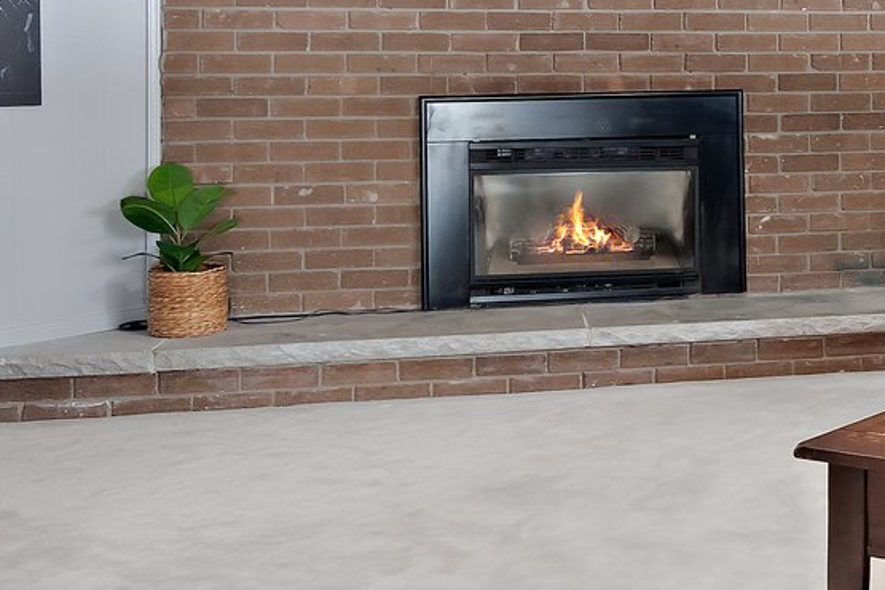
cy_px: 49
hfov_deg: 30.9
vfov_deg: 22.4
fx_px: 1450
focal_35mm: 59
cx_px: 928
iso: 1600
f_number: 8
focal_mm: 16
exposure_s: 1/5
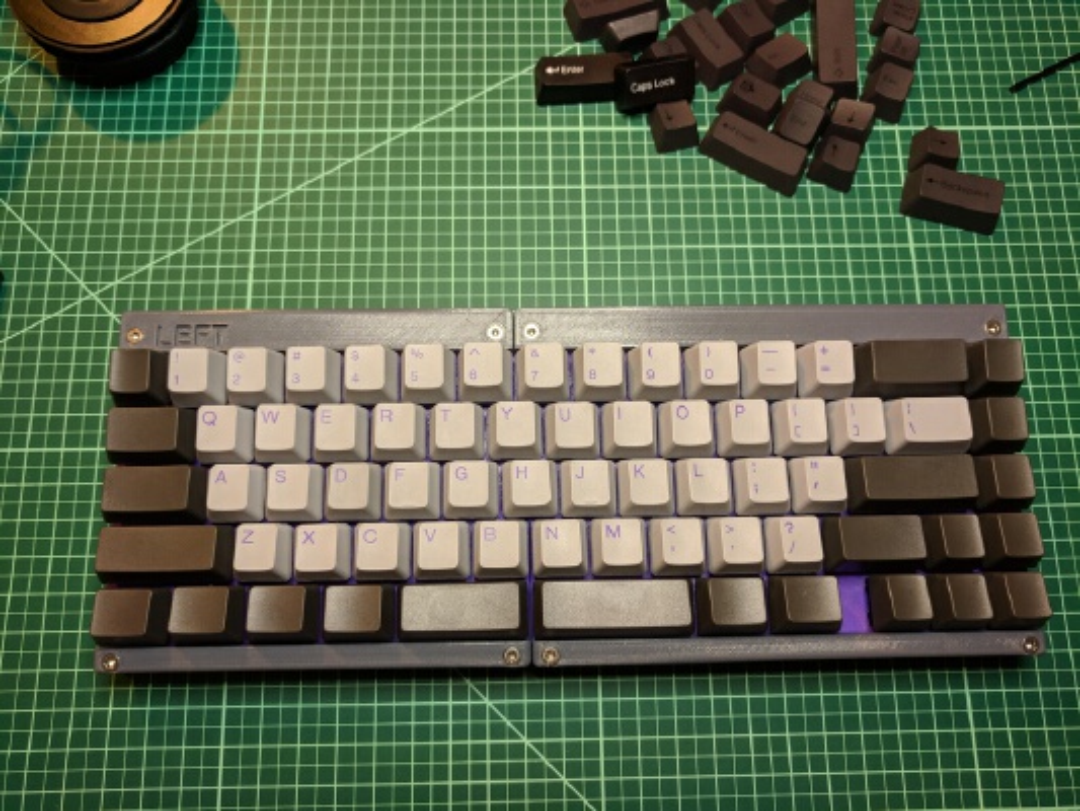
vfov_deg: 53.1
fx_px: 811
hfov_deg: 67.3
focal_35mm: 26
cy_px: 406
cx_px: 540
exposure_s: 1/60
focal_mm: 4.67
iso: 208
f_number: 2
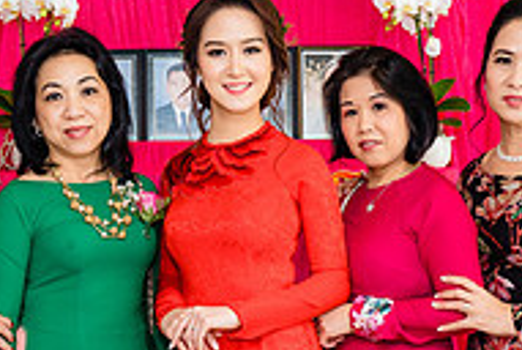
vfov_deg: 14.5
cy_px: 308
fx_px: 1365
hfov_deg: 21.6
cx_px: 193
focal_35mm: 94
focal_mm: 30
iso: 800
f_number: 4
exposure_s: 1/160
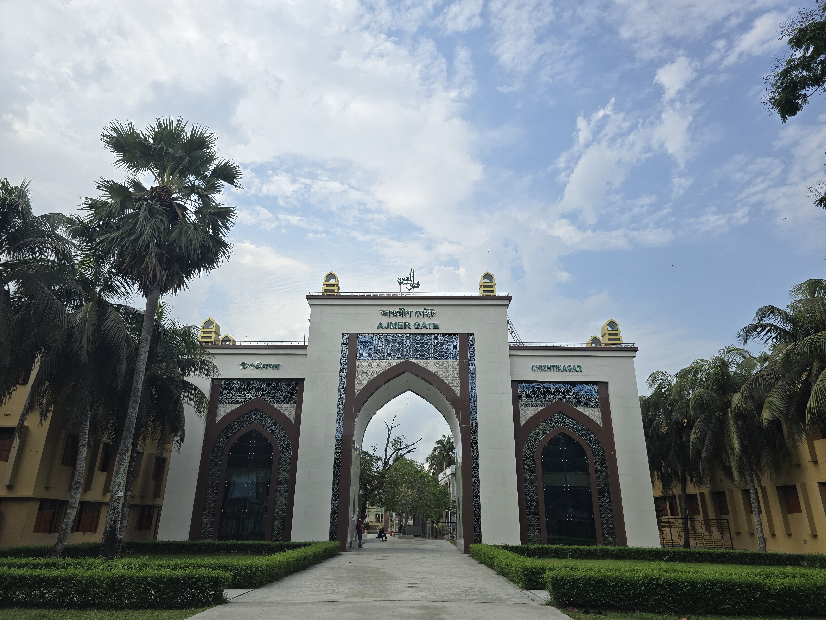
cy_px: 310
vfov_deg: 58.9
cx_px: 413
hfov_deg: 73.9
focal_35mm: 23
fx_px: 549
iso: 12
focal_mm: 6.3
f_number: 1.7
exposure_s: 1/738
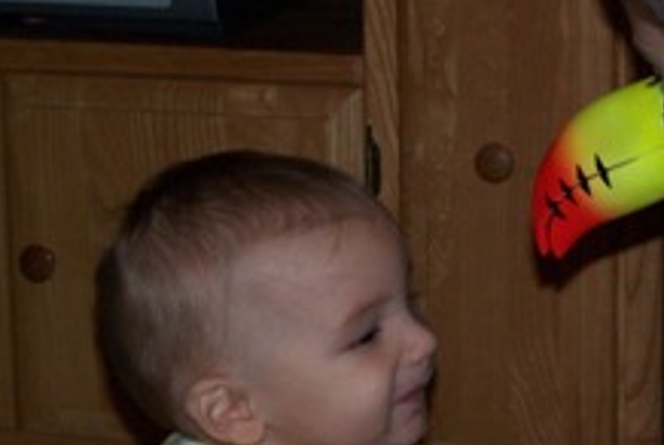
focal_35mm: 175
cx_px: 615
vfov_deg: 7.9
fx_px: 3232
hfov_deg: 11.6
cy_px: 210
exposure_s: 1/90
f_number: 3.2
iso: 140
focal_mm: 13.7
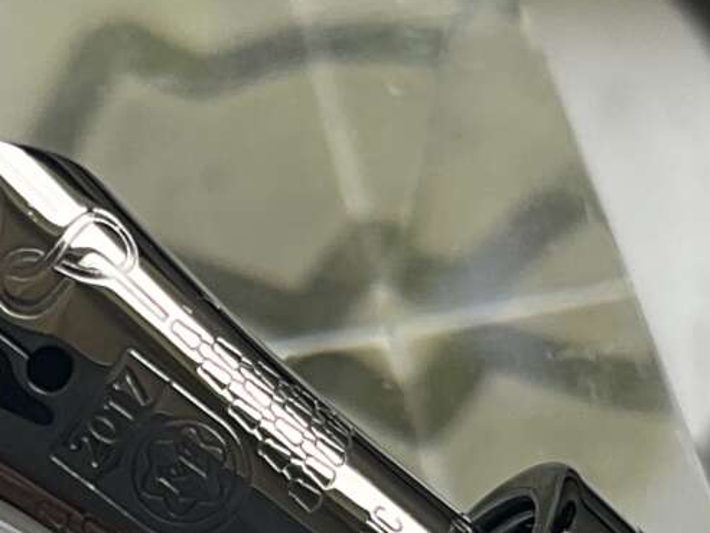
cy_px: 569
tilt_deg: -58.3
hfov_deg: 13.0
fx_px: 3097
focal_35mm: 151
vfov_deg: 9.7
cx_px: 127
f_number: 1.8
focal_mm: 3
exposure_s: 1/122
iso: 20
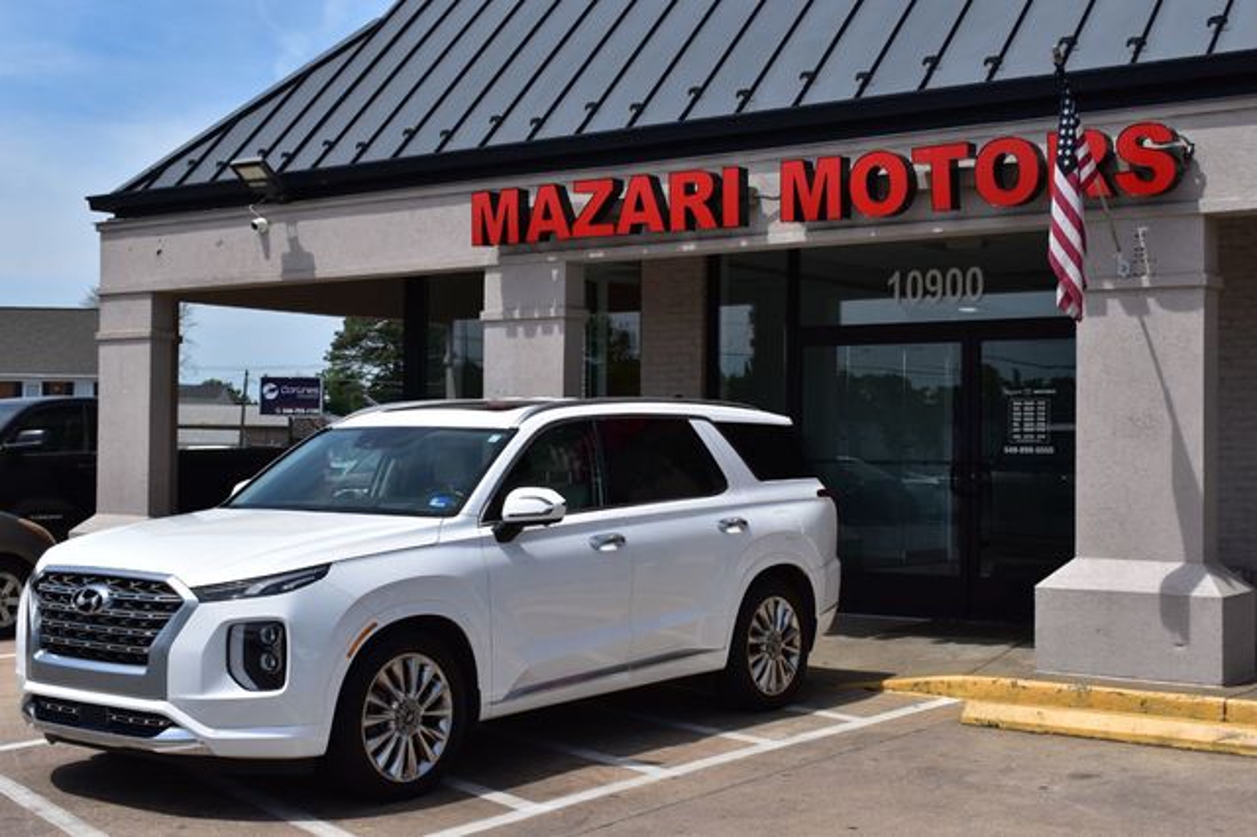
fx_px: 1780
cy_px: 418
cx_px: 628
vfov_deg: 26.5
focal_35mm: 51
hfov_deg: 38.9
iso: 220
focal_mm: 34
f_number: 11
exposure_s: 1/500
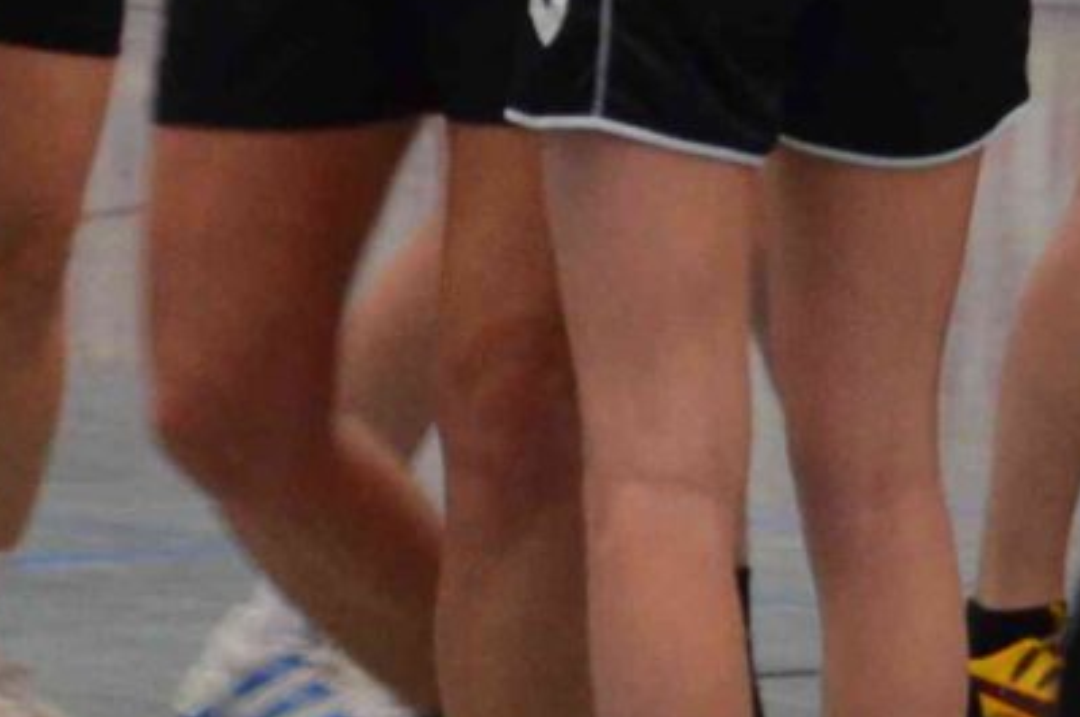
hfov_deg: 2.8
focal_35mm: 721
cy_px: -336
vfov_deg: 1.9
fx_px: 21609
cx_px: 2171
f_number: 5.3
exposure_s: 1/60
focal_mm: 75
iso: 1600
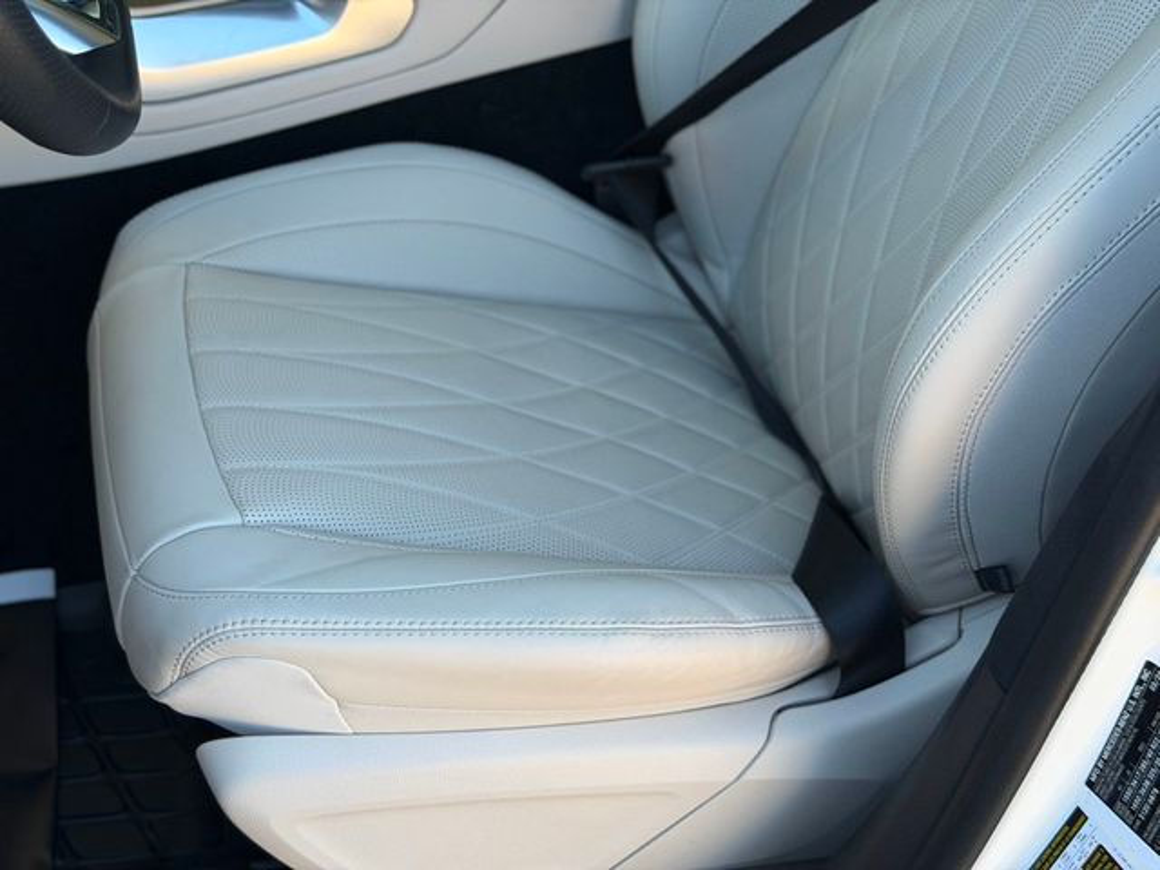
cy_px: 435
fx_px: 1609
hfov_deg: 39.7
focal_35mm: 48
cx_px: 580
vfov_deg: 30.3
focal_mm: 6.76
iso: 64
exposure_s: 1/484
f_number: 1.78
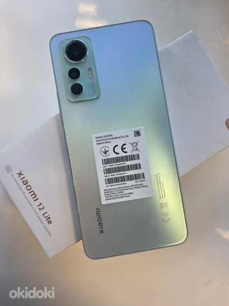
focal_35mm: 24
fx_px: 212
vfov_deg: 71.6
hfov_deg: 56.8
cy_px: 155
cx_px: 111
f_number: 1.7
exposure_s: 1/100
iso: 200
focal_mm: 6.3
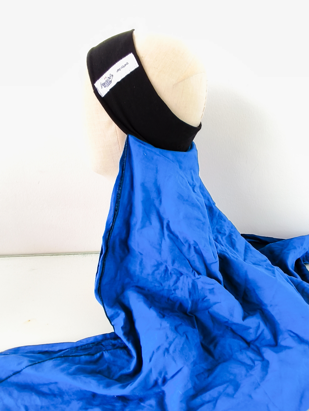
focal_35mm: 23
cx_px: 154
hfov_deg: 58.9
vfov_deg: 73.9
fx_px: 273
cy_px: 206
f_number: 2.2
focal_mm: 1.65
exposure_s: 1/50
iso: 50
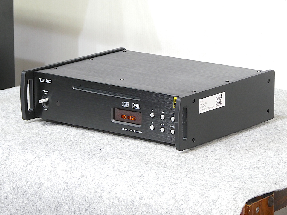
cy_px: 108
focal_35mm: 160
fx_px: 1327
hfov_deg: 12.3
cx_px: 144
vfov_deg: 9.3
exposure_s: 1/6
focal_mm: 28.7
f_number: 5.5
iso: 200
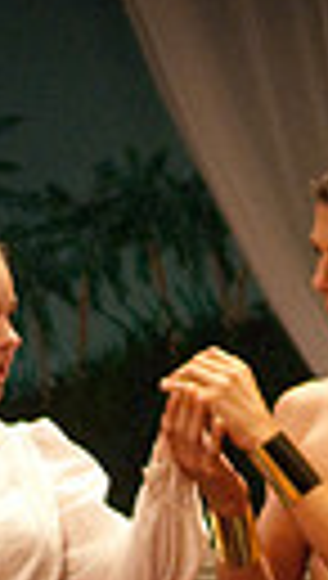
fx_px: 8681
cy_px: 638
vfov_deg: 3.8
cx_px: 750
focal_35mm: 564
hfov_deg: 2.2
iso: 1000
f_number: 2.8
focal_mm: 80
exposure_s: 1/125
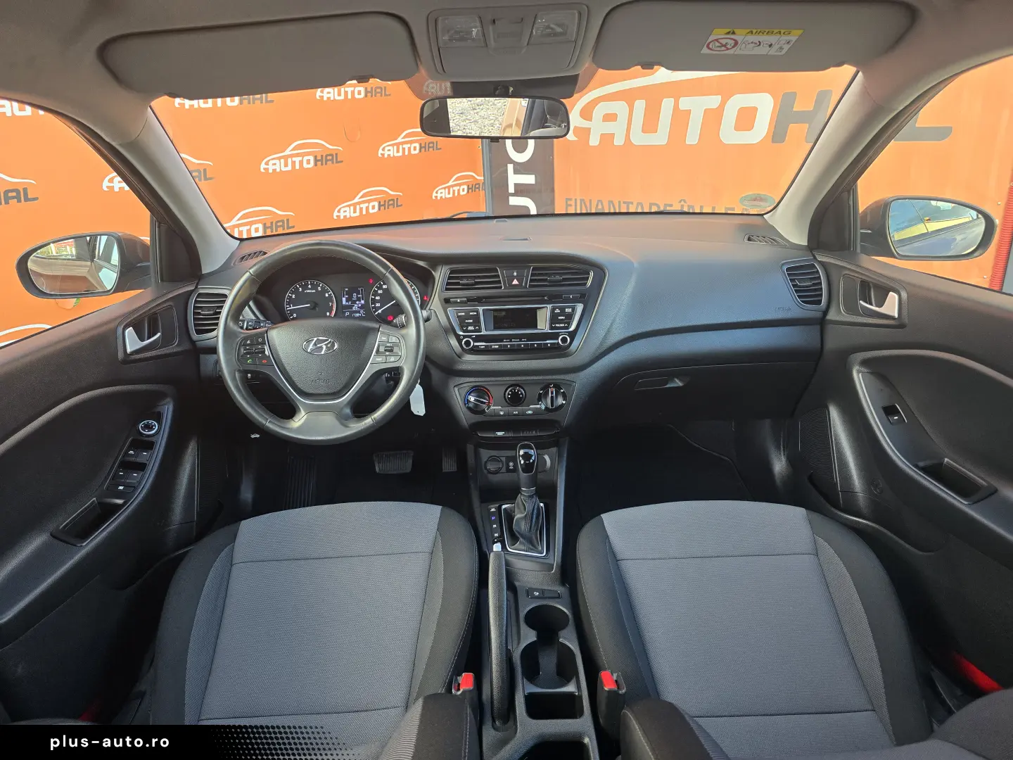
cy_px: 380
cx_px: 506
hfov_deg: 73.9
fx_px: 673
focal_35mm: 23
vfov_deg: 58.9
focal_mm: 6.3
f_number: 1.7
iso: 250
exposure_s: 1/180
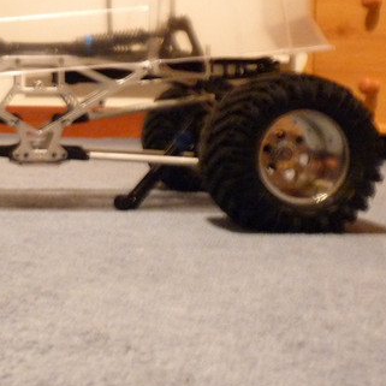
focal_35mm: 74
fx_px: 934
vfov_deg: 23.2
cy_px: 111
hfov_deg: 22.8
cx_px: 48
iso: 400
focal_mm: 5.3
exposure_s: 1.3
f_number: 3
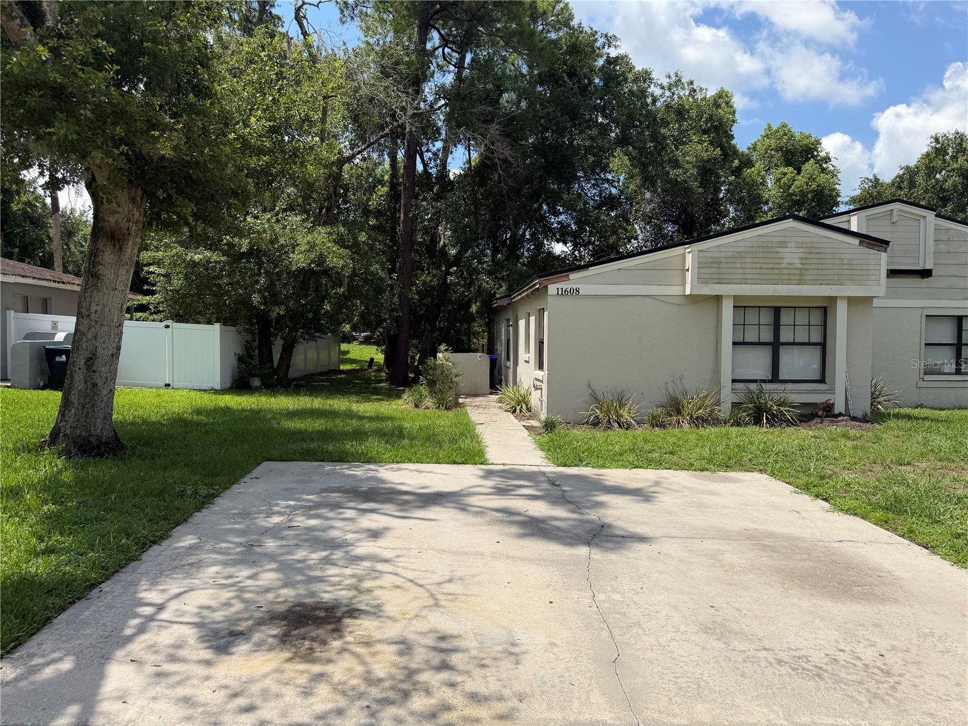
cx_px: 484
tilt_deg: -1.6
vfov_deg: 56.8
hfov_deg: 71.6
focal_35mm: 24
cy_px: 363
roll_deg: -0.5
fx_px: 671
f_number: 1.78
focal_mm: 6.76
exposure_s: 1/4673
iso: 80
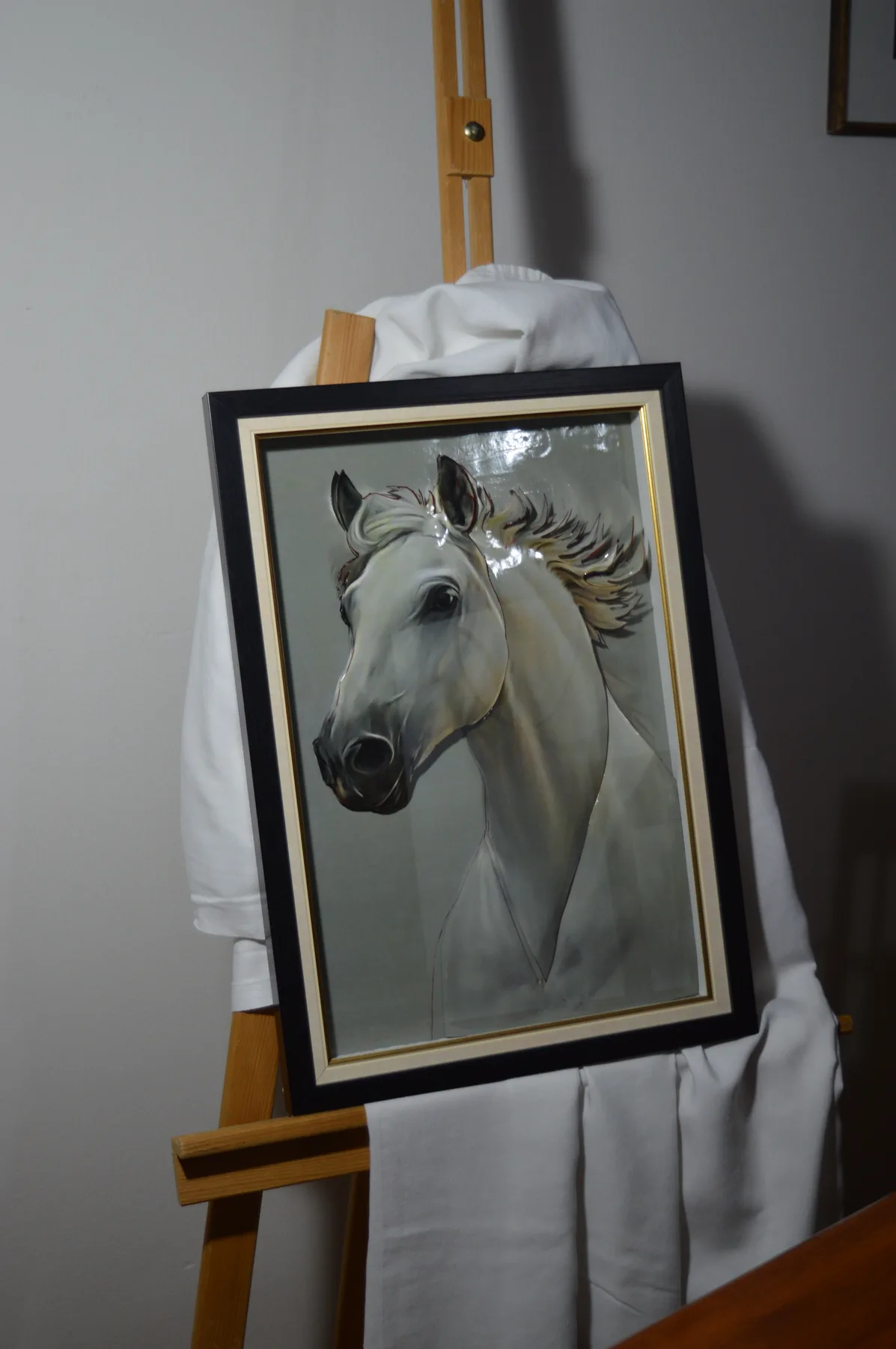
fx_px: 1795
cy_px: 674
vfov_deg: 41.1
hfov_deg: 28.0
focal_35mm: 48
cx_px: 448
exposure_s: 1/40
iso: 400
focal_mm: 32
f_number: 4.5
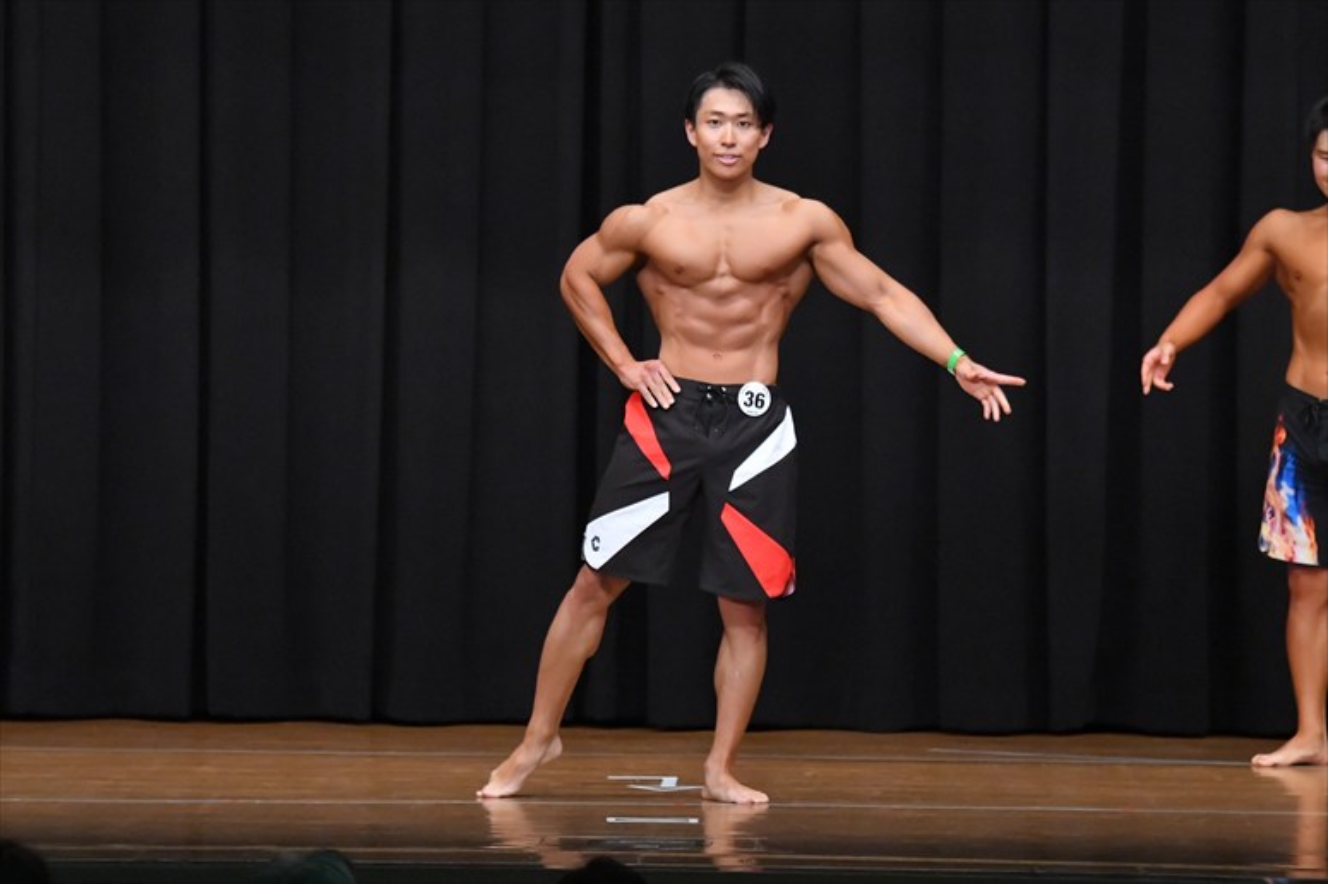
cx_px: 664
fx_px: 8296
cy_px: 442
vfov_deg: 6.1
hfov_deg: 9.2
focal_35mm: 225
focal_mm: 150
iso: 8000
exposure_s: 1/400
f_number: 5.6
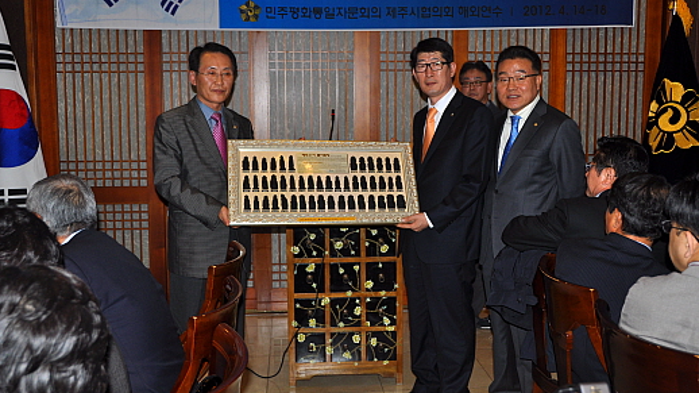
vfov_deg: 29.7
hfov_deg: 50.5
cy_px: 179
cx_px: 355
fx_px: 741
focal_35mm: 40
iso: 200
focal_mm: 24
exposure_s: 1/60
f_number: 3.8
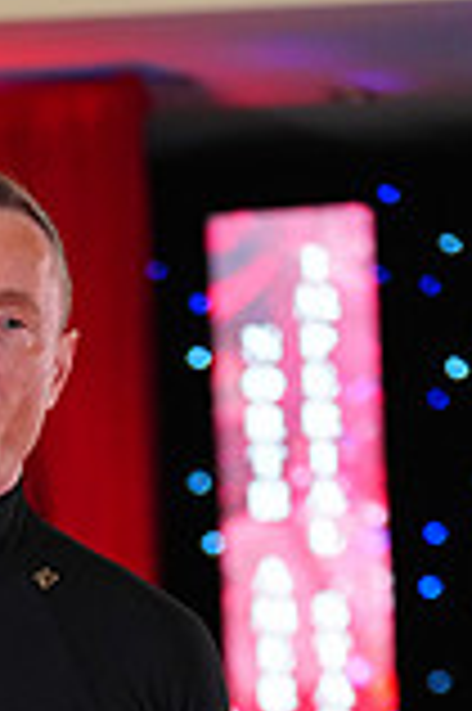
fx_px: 5065
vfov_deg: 7.8
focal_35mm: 257
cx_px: -151
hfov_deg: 5.3
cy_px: 1246
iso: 2500
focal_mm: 70
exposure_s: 1/400
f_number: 2.8
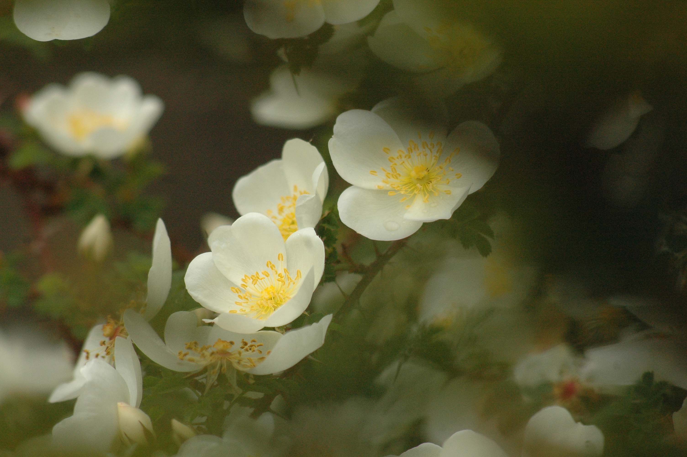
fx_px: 6006
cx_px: 344
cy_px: 228
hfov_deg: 6.5
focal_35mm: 315
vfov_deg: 4.4
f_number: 8
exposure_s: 1/1000
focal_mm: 210
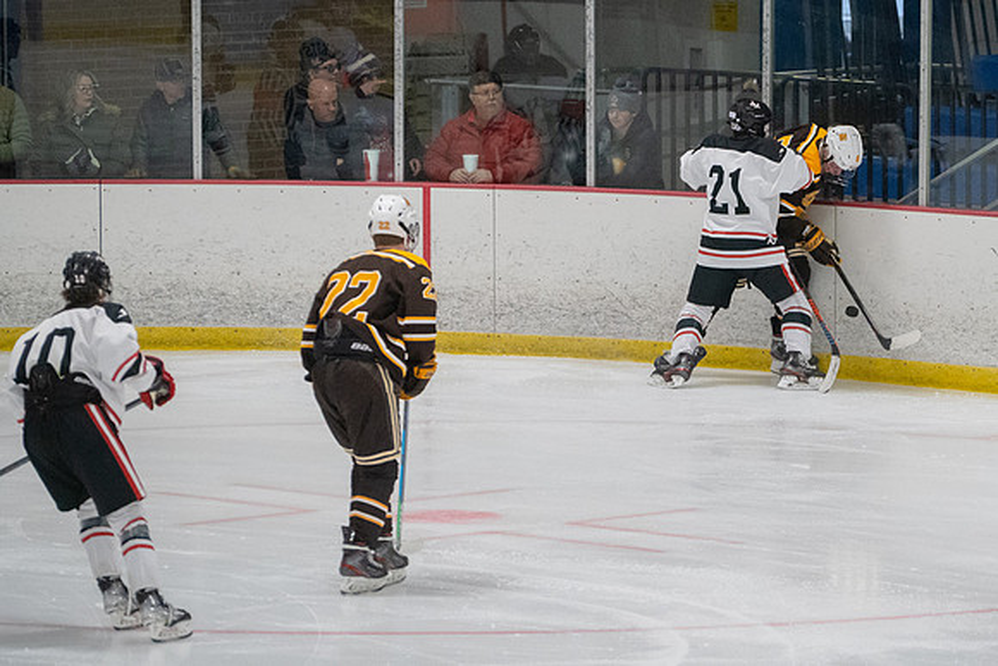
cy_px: 269
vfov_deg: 4.6
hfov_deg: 6.9
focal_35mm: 297
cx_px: 725
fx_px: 8238
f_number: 4.5
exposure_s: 1/1250
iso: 12800
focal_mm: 200
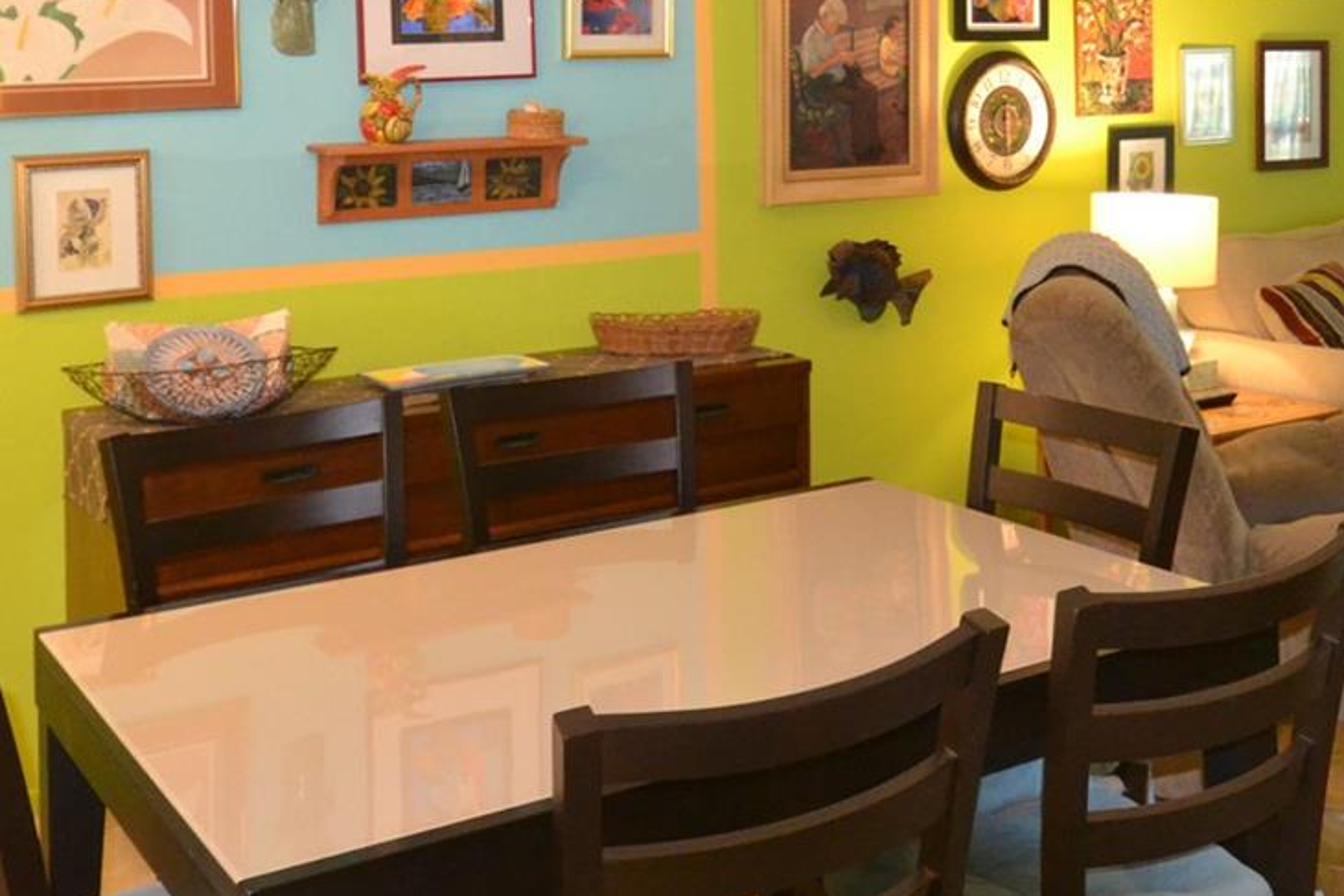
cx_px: 854
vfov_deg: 28.1
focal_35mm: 46
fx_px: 1718
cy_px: 88
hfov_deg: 42.4
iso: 2200
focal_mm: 14
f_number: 4
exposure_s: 1/60
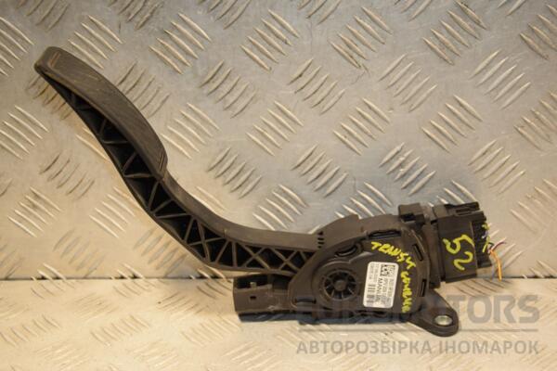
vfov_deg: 21.6
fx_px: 975
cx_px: 278
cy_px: 186
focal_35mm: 63
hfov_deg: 31.9
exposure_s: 1/200
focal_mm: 42
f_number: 5.6
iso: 800
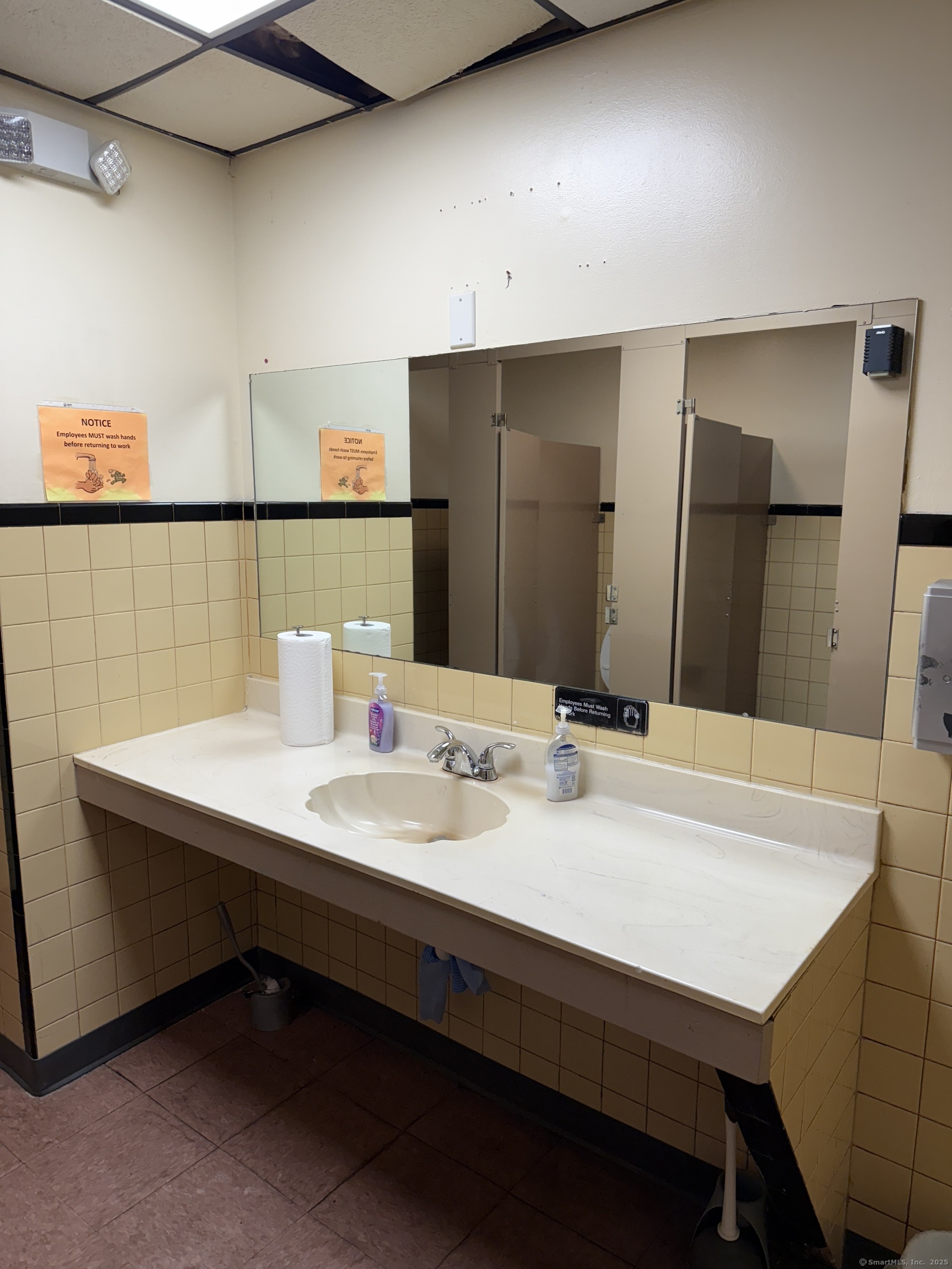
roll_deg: -1.2
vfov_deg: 71.6
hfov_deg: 56.8
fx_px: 880
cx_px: 476
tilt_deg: -9.3
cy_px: 634
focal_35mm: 24
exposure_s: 1/120
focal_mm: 6.76
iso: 125
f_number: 1.78
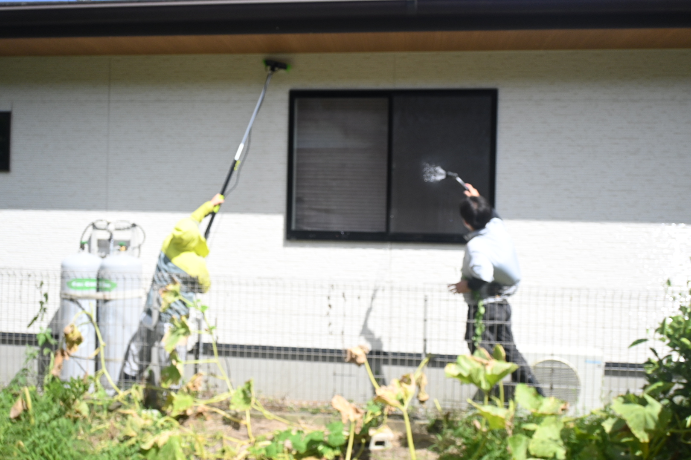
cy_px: 230
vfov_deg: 45.7
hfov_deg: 64.6
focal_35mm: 28
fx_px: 547
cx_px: 346
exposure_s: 1/4000
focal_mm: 19
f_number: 3.8
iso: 640
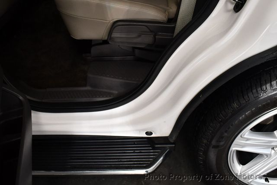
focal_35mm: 36
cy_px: 92
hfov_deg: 53.1
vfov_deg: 36.9
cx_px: 138
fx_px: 277
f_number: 3.5
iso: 800
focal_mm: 18
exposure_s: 1/200
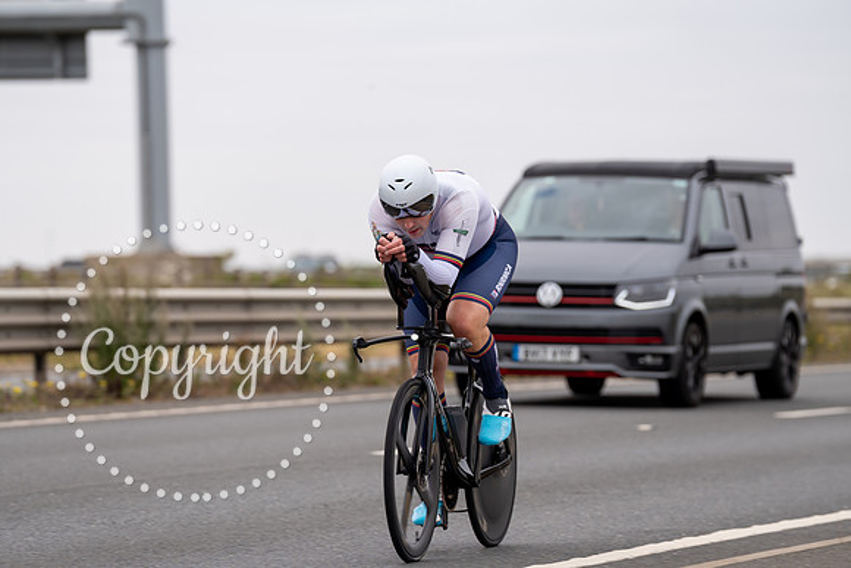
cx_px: 426
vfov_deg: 6.9
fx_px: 4729
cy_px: 284
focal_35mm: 200
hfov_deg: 10.3
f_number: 4
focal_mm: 200
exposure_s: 1/320
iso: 100
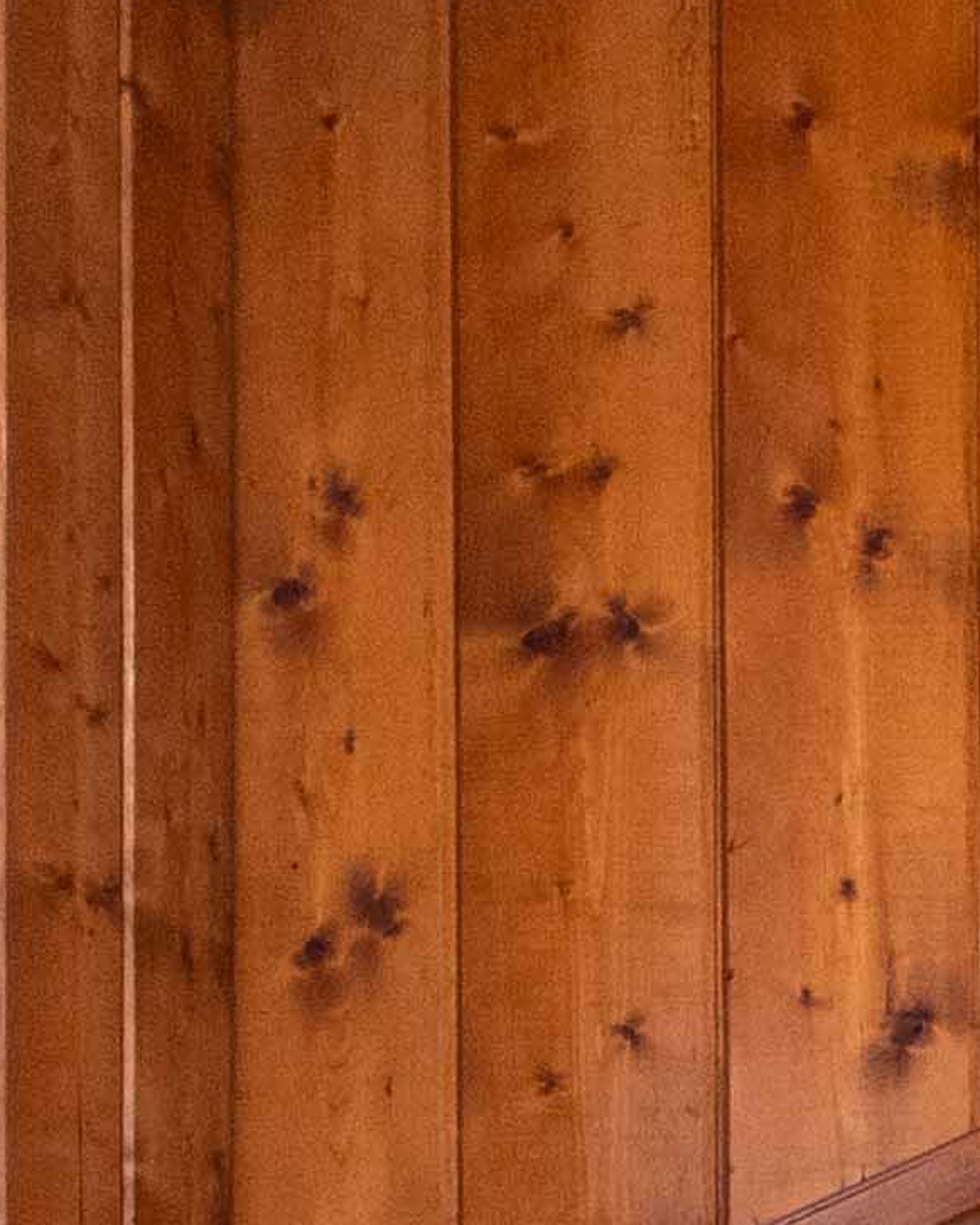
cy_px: 1684
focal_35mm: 108
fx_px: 3915
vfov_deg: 16.6
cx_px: 2299
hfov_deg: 11.8
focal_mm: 10
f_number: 4
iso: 500
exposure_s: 1/80
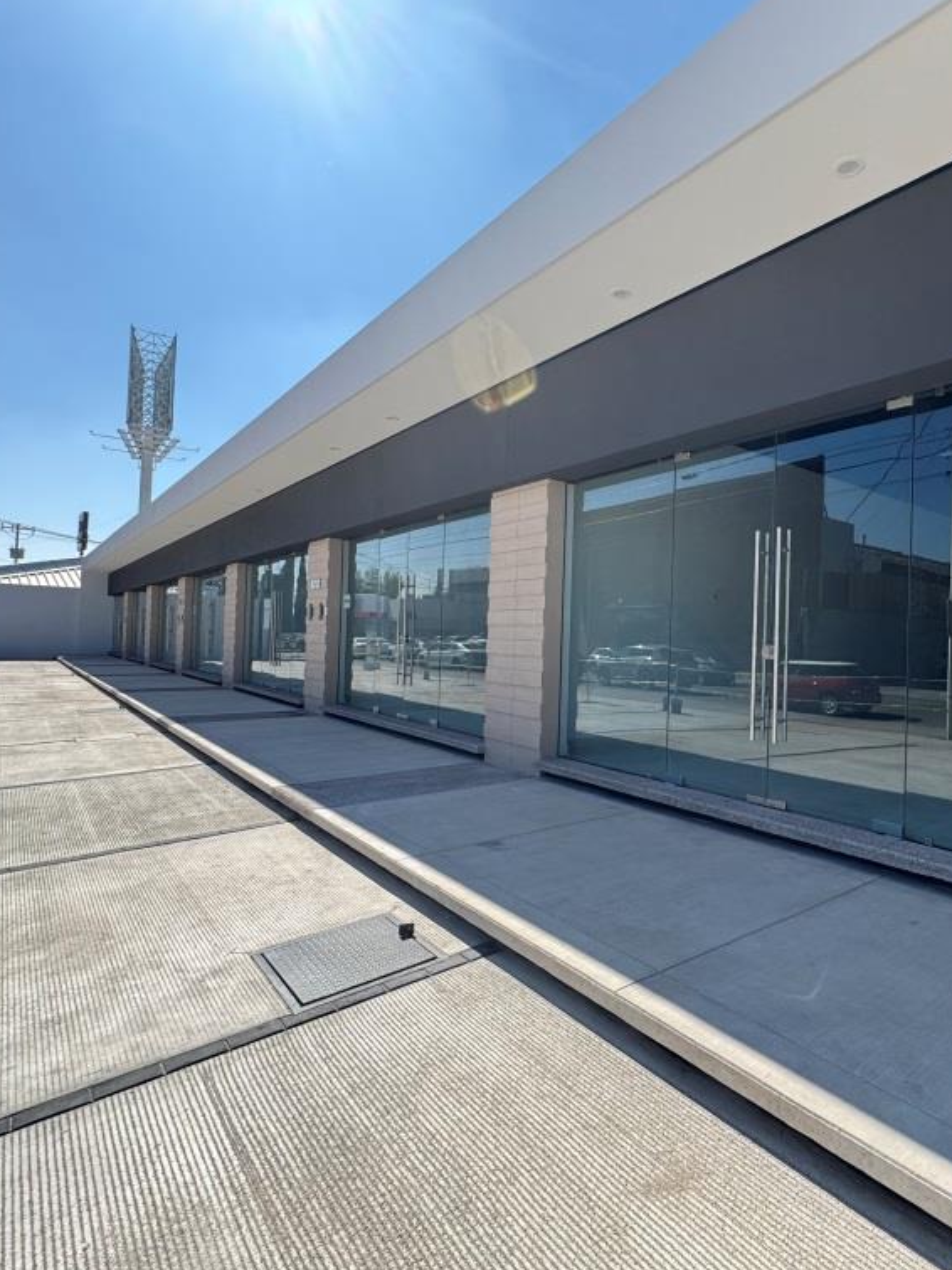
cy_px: 632
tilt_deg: +0.6
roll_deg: -0.6
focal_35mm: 19
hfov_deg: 67.0
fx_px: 697
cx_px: 626
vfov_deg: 84.7
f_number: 2.2
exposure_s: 1/1126
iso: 40
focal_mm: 2.22
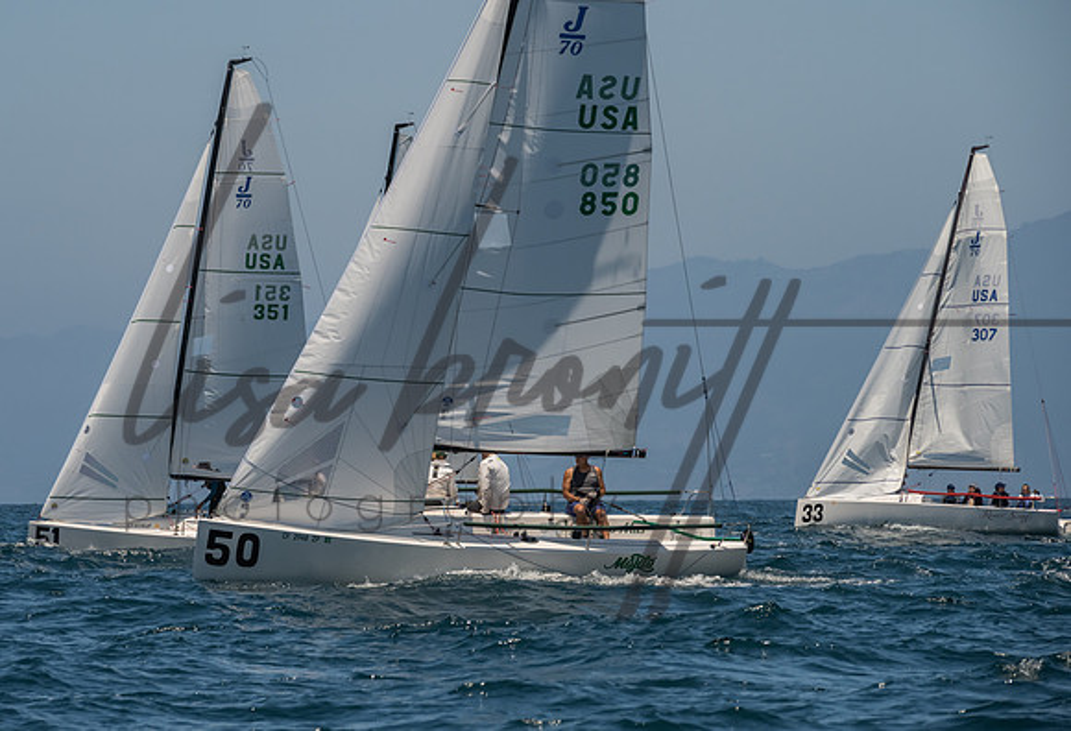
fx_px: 6682
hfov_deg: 9.2
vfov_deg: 6.3
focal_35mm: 223
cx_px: 436
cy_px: 313
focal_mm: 185
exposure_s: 1/1000
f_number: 9
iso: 640
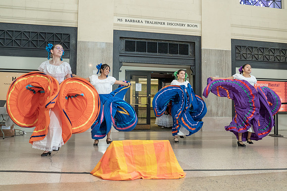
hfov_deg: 49.1
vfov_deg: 33.9
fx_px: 314
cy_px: 90
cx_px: 151
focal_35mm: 39
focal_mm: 35
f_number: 4
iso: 2000
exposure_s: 1/200
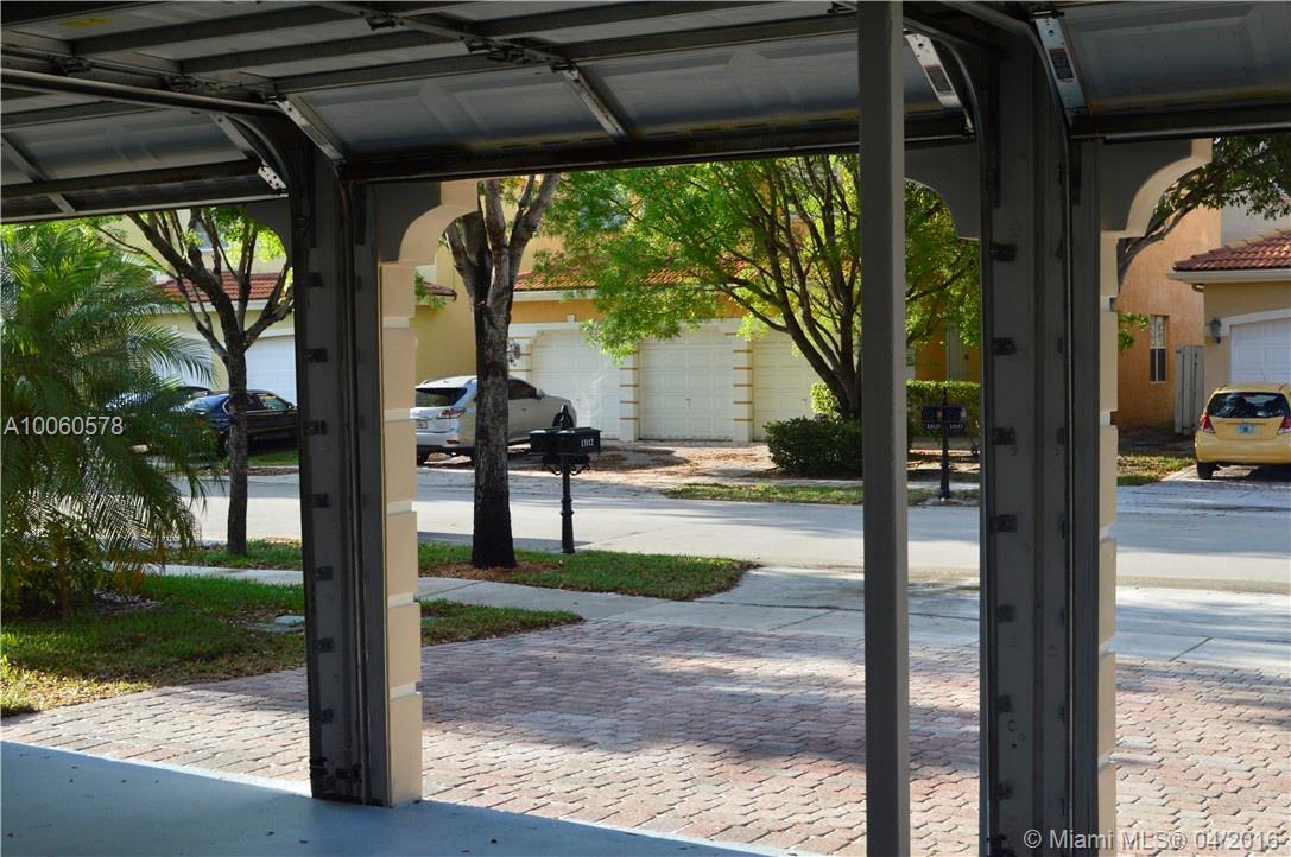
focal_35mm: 48
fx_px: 1719
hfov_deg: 41.2
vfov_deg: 28.0
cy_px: 428
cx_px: 646
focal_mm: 32
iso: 400
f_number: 9
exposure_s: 1/125
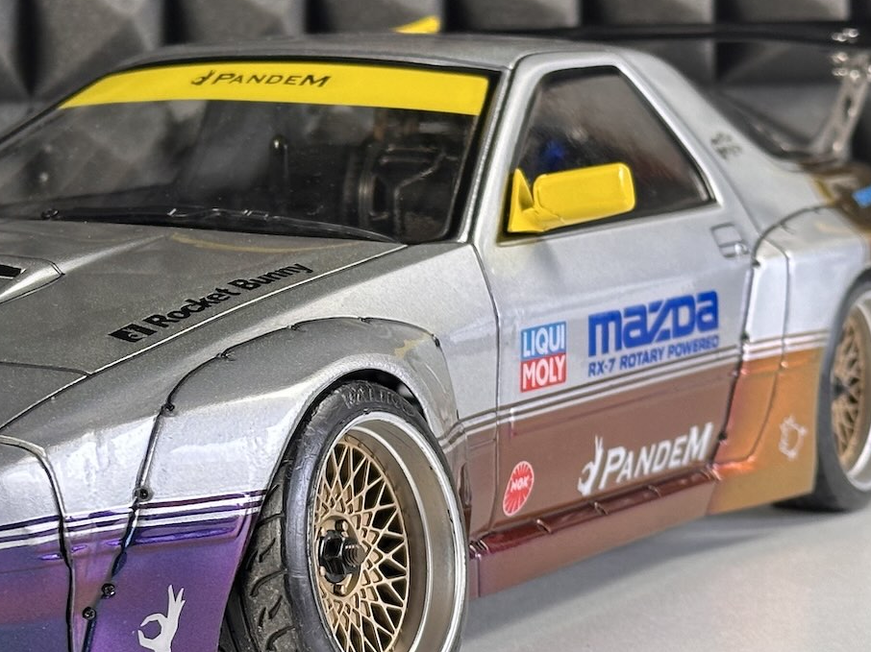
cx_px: 150
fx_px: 2666
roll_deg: +0.7
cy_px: 253
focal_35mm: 106
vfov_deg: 13.9
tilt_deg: -5.8
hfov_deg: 18.4
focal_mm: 6.86
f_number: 1.78
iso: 100
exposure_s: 1/100
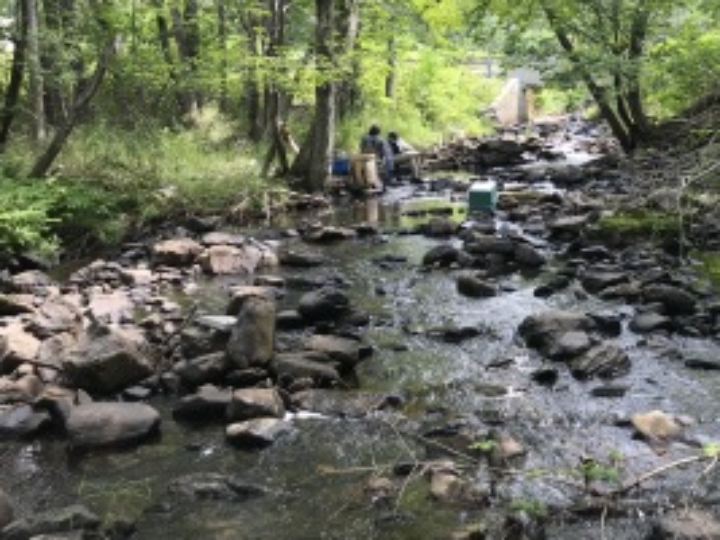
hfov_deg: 44.3
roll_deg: +2.8
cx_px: 467
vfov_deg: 34.0
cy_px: 173
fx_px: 873
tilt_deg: -1.9
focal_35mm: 42
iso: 20
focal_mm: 3.99
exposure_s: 1/162
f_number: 1.8
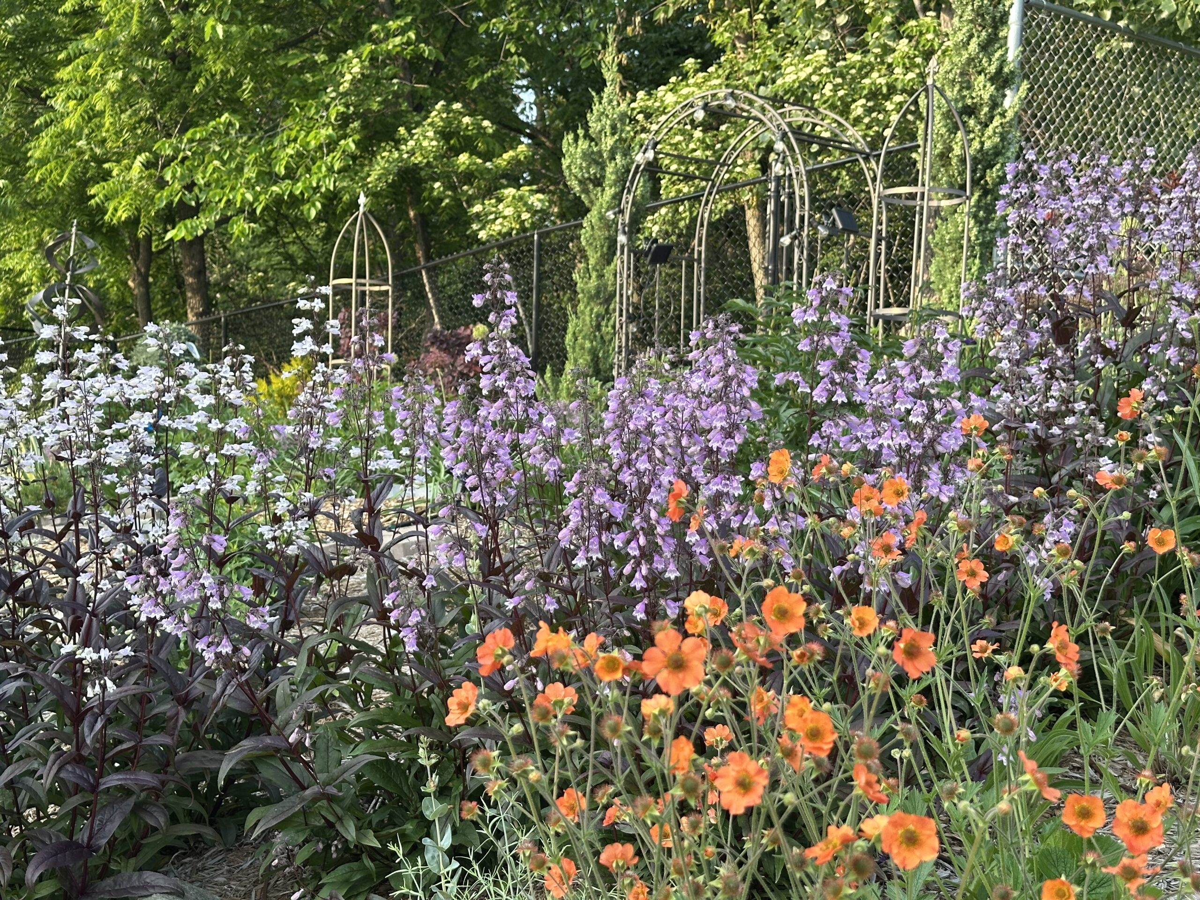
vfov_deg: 30.3
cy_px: 450
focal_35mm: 48
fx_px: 1664
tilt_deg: -1.2
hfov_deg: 39.7
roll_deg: -1.3
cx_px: 600
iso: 64
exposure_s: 1/409
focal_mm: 6.86
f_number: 1.78
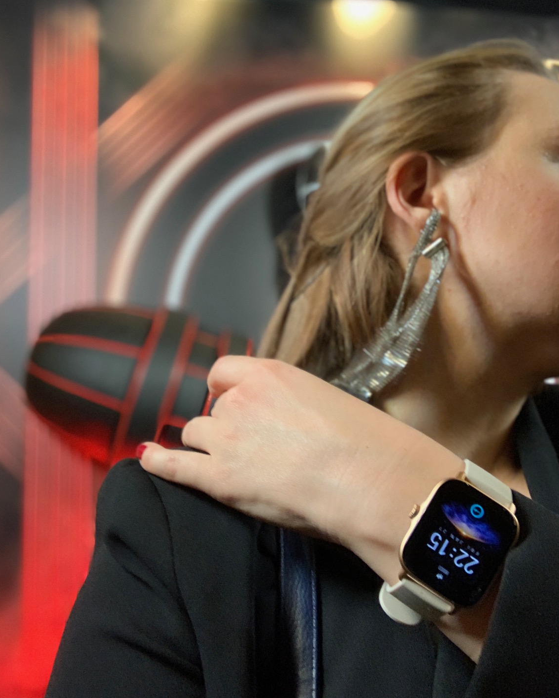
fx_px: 703
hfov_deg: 43.4
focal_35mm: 34
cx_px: 282
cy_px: 323
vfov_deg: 52.8
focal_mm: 2.87
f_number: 2.2
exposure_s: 1/33
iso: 200
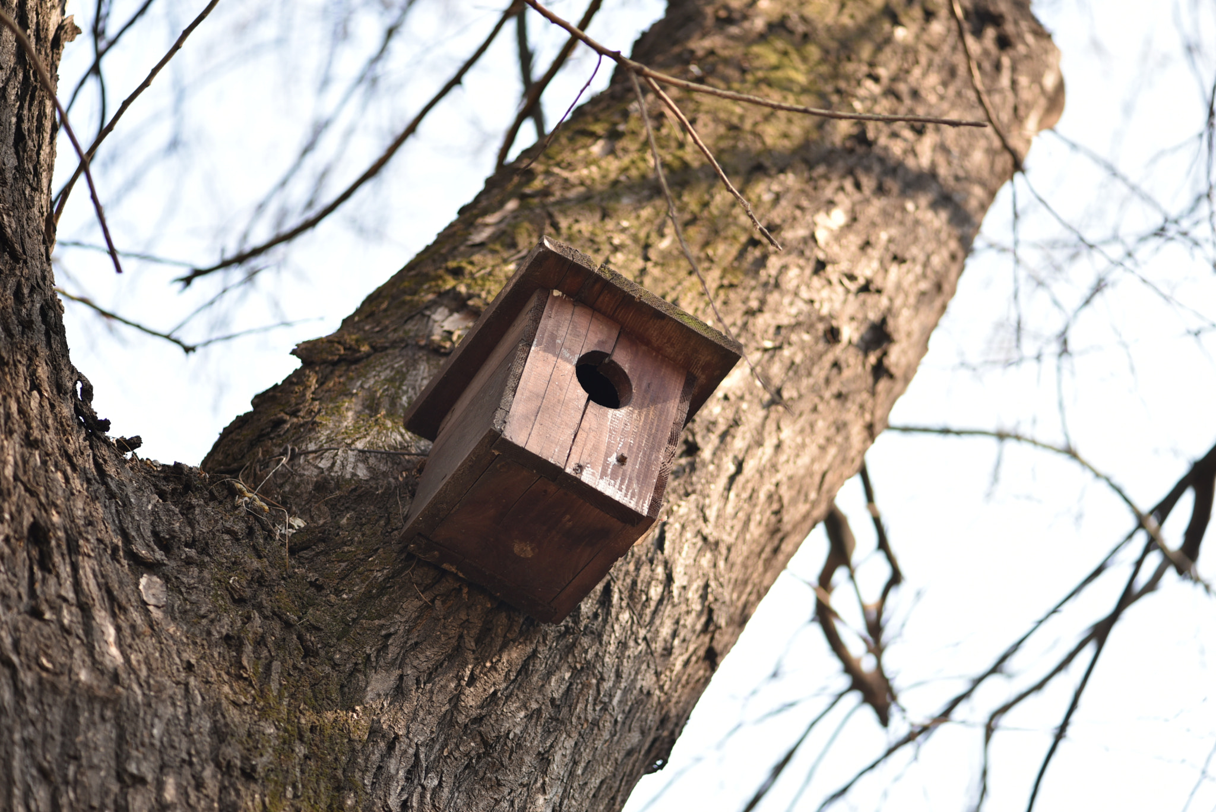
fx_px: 3548
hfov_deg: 19.4
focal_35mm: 105
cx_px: 608
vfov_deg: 13.1
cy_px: 406
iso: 320
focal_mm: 105
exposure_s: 1/400
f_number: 3.2
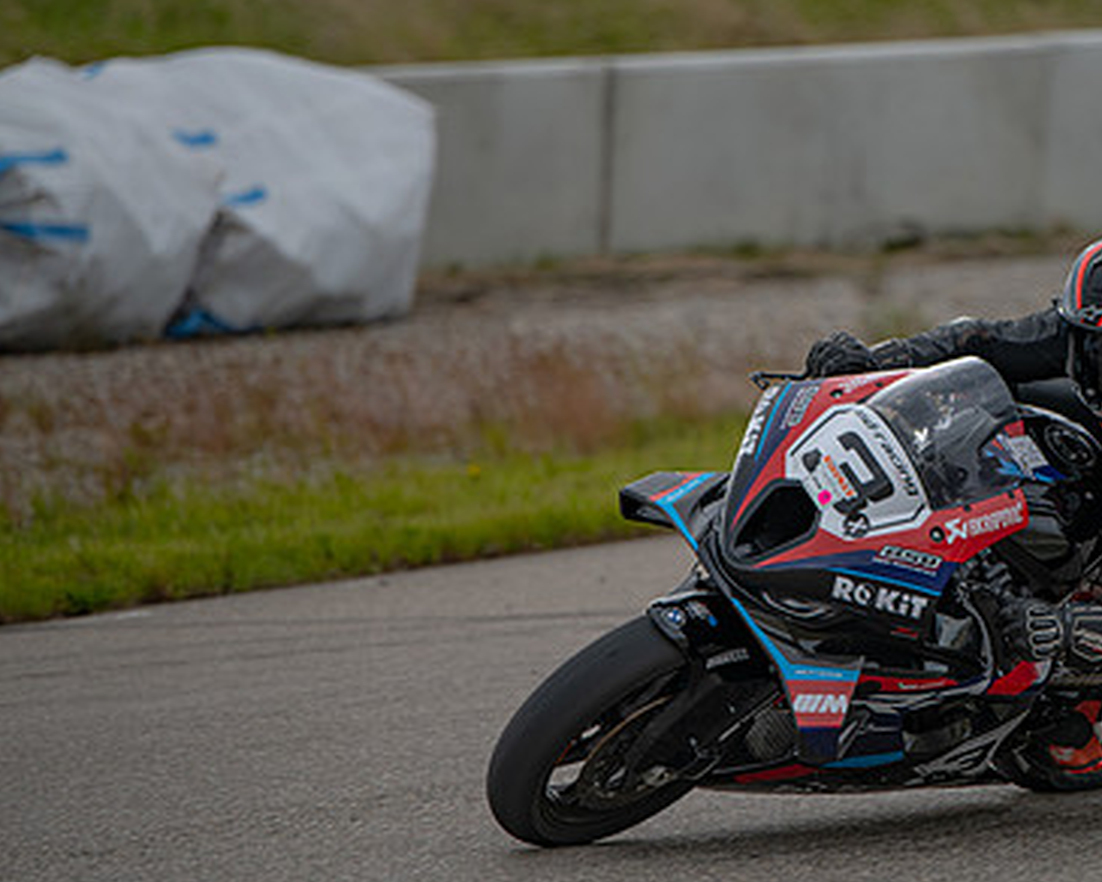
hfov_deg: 5.6
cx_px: 944
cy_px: 452
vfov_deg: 4.5
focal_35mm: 347
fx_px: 11317
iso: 110
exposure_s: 1/1600
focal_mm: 195
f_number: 2.8
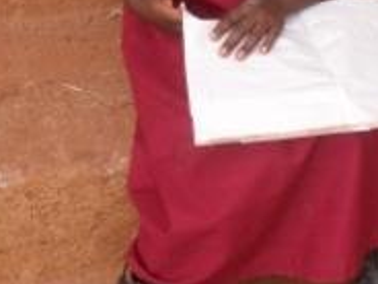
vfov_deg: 16.8
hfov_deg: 22.9
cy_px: -27
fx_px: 928
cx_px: 271
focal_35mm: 85
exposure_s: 1/180
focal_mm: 6.3
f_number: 3.2
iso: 100
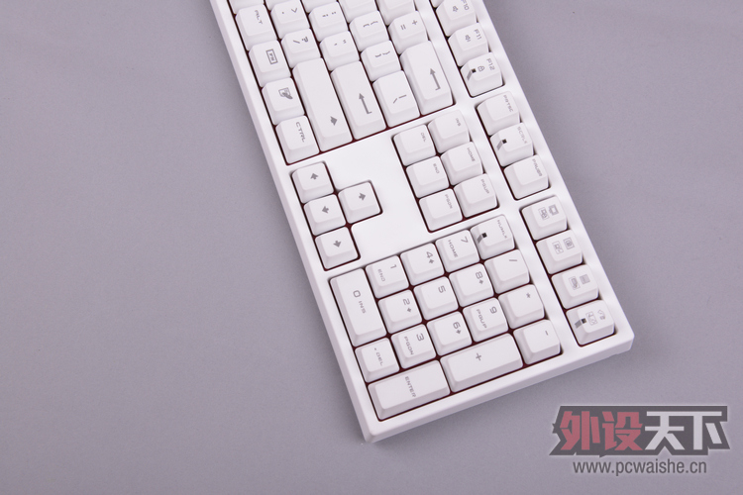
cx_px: 372
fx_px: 991
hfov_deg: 41.1
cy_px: 248
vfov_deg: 28.1
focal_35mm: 48
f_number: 16
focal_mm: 48
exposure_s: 1/160
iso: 200
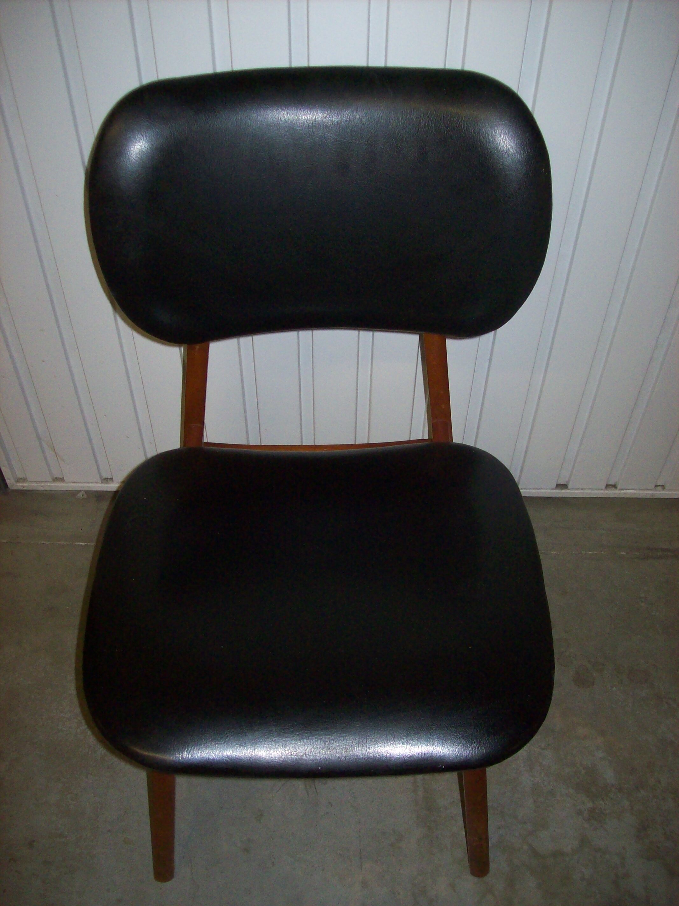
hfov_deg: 39.6
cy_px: 453
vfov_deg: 51.4
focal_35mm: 36
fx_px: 942
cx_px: 340
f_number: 2.7
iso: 200
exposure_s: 1/64
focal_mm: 6
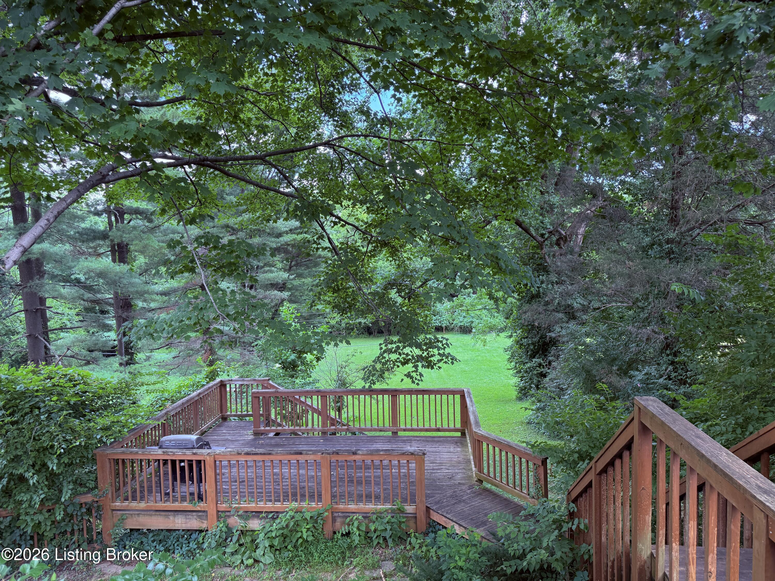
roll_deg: +2.0
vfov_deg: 56.8
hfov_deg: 71.6
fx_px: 537
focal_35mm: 24
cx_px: 388
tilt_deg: -4.0
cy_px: 290
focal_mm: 6.76
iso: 125
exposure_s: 1/229
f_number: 1.78
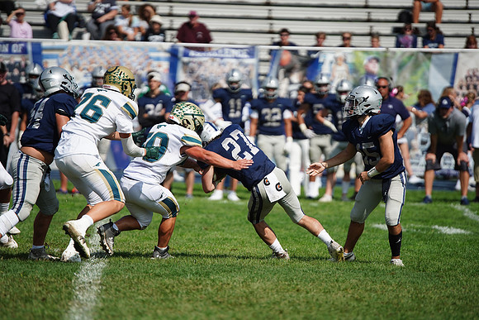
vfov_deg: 4.6
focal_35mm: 300
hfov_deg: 6.9
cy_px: 160
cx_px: 240
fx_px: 3992
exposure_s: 1/8000
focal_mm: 300
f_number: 2.8
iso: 400
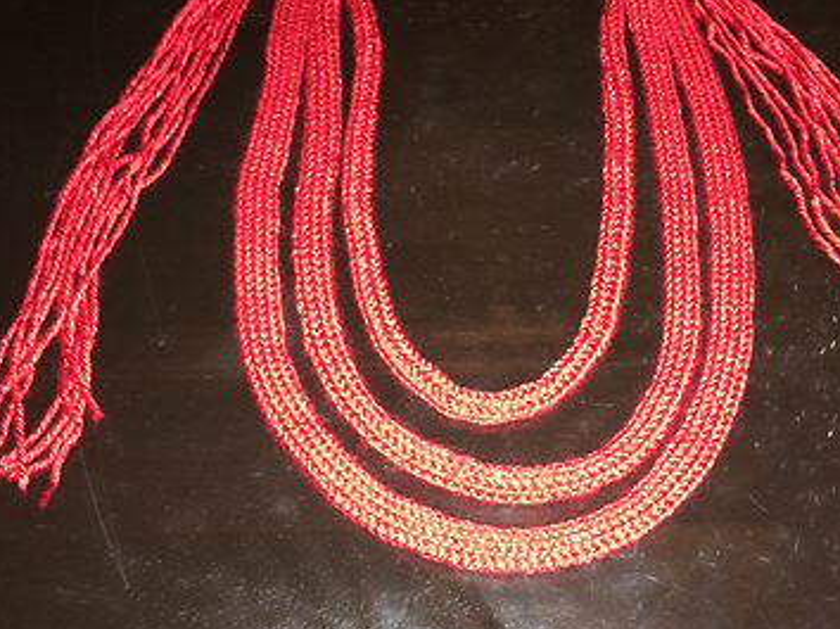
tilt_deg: -61.6
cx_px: 508
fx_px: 994
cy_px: 324
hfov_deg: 45.5
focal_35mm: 41
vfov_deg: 35.1
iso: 250
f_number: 2.2
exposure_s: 1/16
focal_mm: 4.15
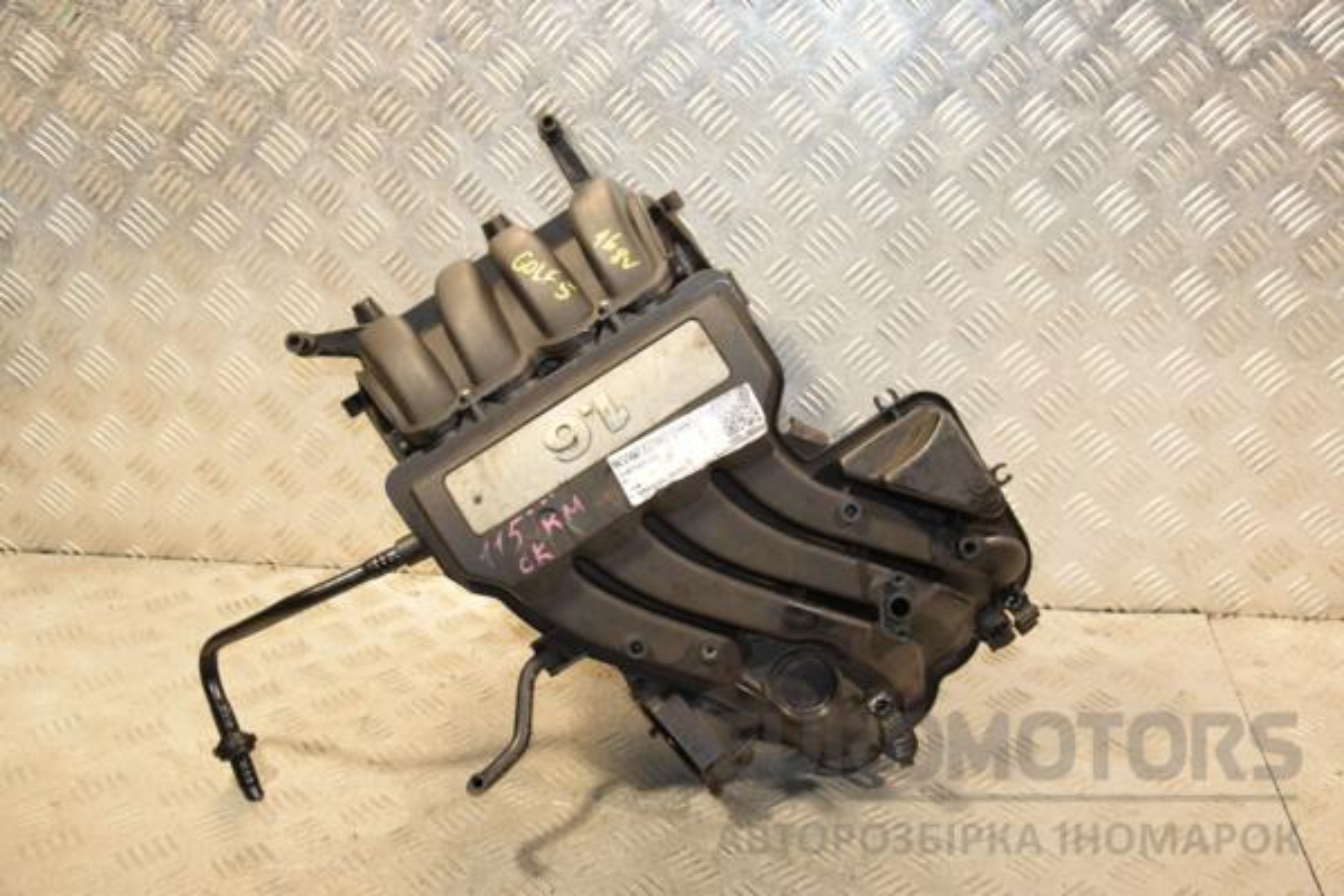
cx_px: 672
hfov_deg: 49.6
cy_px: 448
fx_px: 1456
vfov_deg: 34.2
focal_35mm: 39
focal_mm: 26
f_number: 5
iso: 800
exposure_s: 1/200
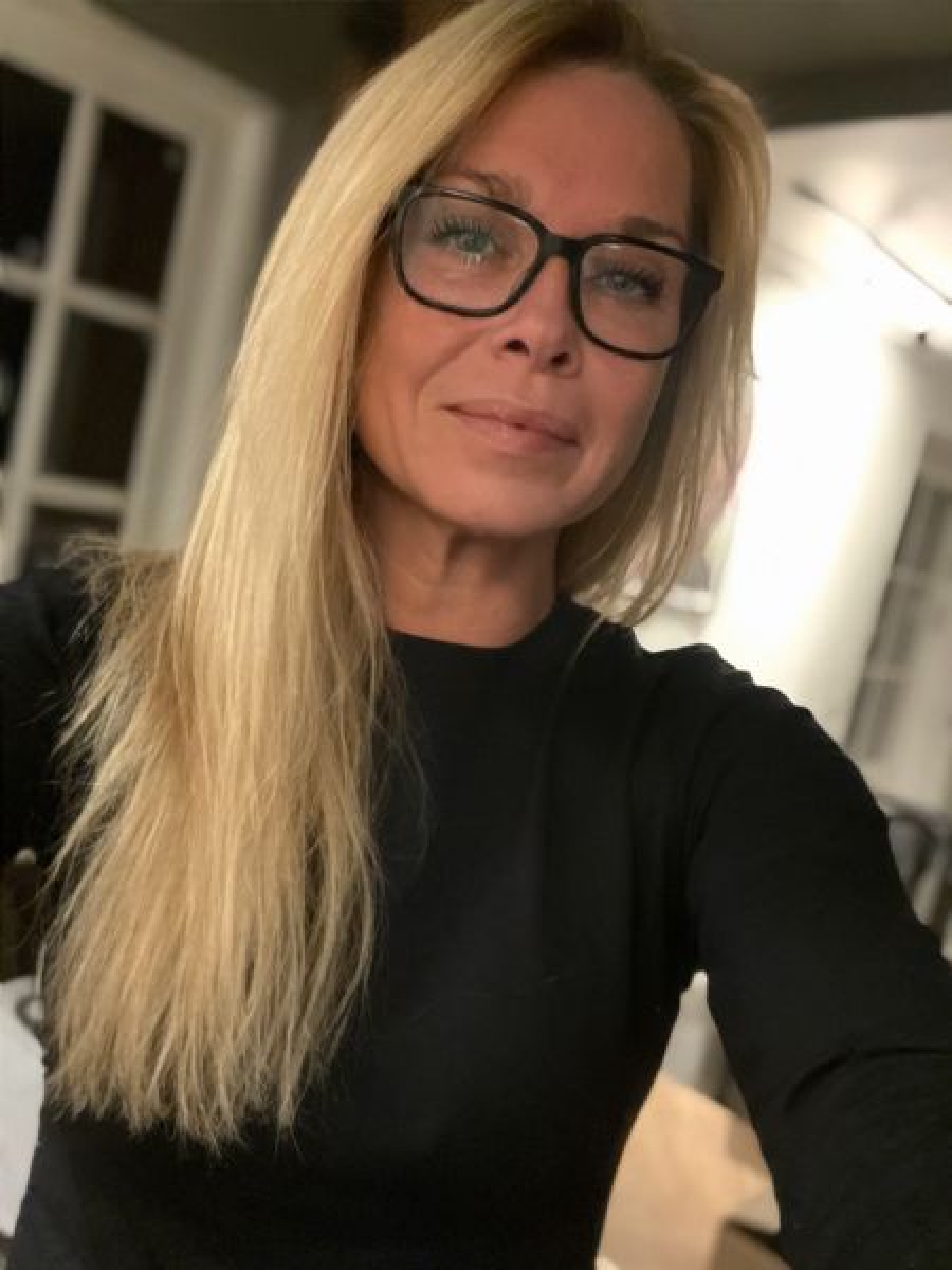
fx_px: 1100
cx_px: 476
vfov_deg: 60.0
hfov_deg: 46.8
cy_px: 635
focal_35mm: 30
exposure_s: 1/15
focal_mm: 2.71
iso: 1250
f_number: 2.2
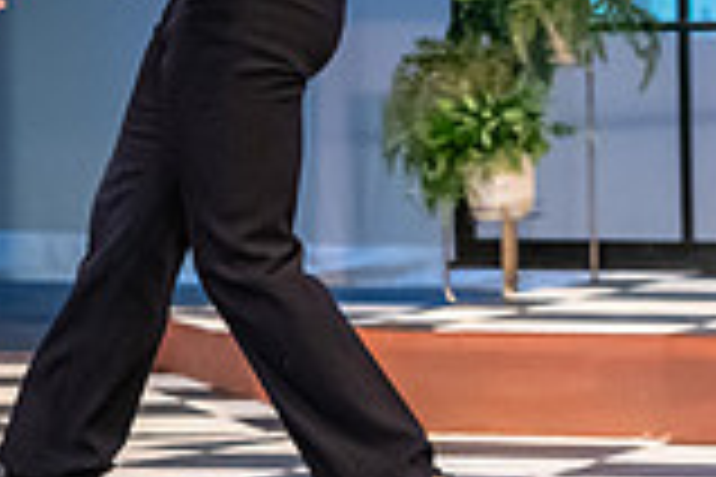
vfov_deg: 3.8
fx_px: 7100
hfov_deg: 5.7
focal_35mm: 357
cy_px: -124
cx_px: -315
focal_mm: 98
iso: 3200
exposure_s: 1/200
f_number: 3.2
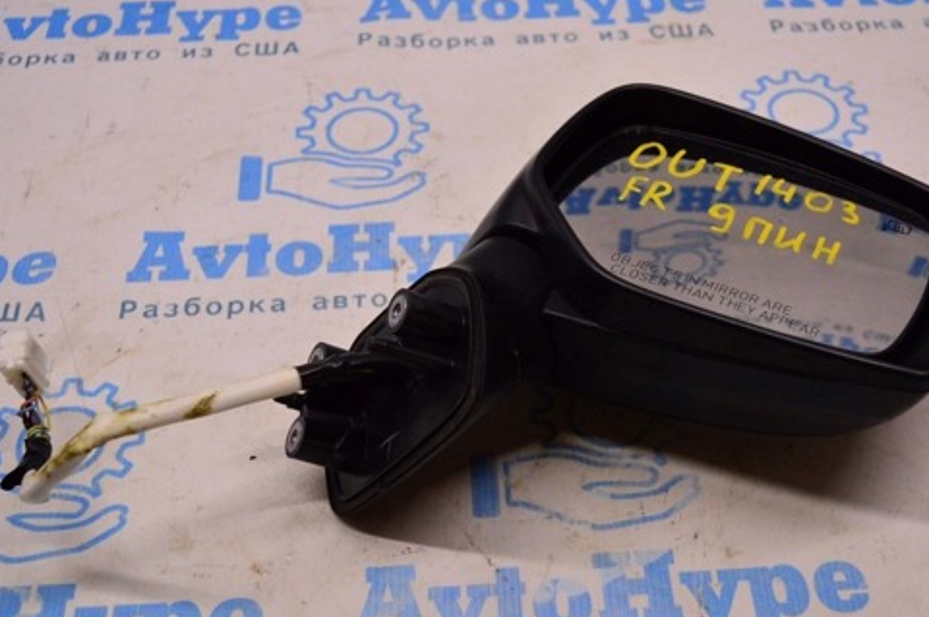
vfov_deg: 25.9
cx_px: 501
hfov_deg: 38.2
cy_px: 330
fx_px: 1340
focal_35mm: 52
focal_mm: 26
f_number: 4
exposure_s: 1/400
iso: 1600
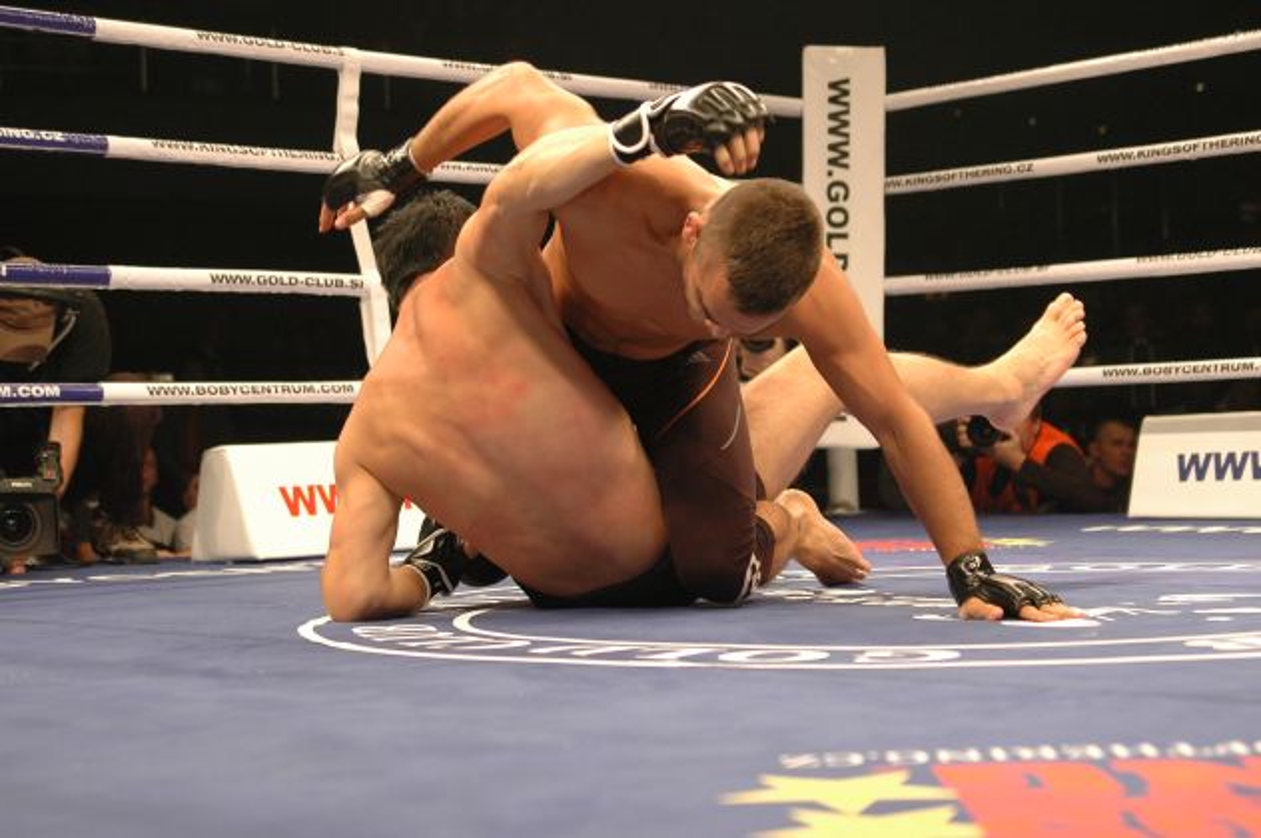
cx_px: 630
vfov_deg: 20.6
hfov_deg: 30.5
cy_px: 419
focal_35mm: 66
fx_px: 2309
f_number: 2.8
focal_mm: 44
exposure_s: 1/400
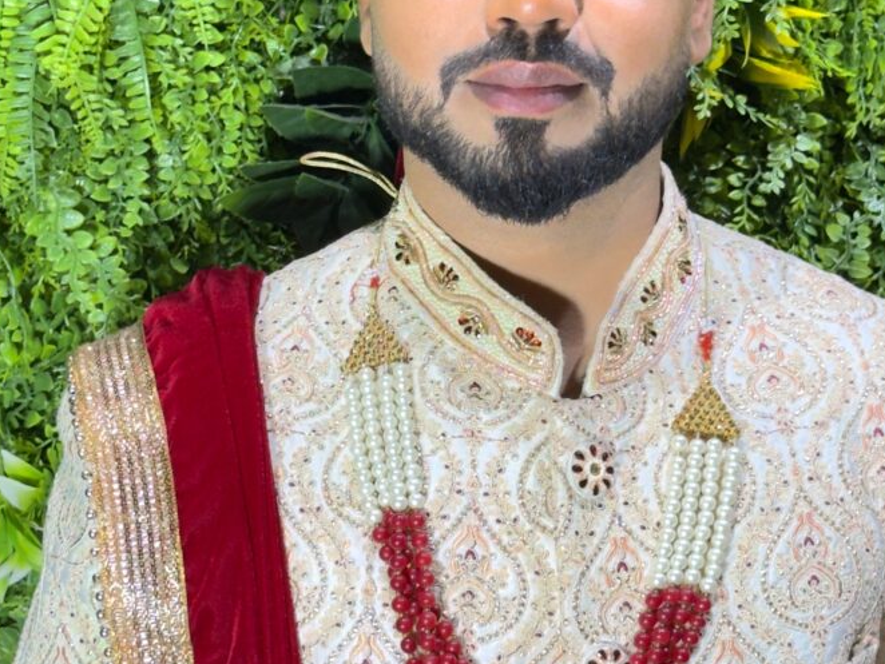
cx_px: 477
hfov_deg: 33.2
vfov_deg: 25.2
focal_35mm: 58
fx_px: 1483
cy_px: 393
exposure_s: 1/100
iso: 50
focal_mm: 6.76
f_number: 1.78
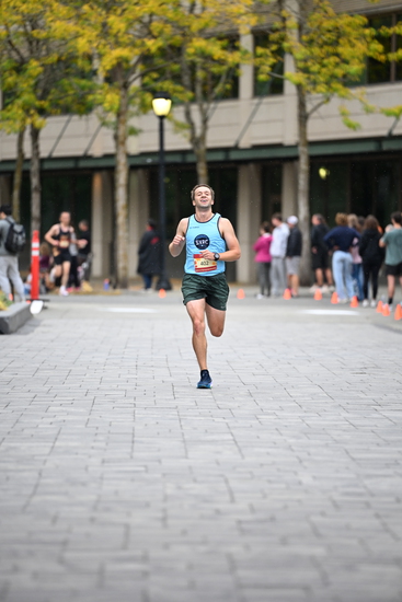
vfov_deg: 10.3
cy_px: 301
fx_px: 3348
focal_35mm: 200
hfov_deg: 6.9
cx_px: 201
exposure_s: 1/1600
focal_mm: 200
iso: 1250
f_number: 2.8
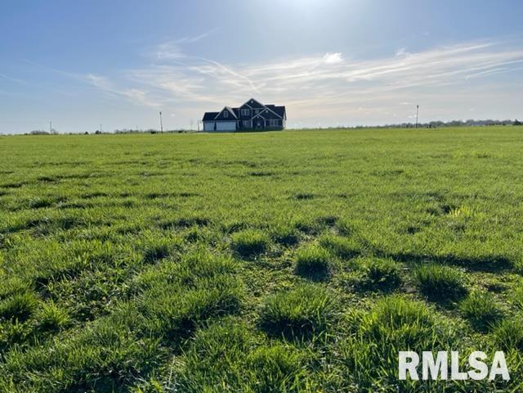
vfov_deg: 53.1
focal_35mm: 26
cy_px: 196
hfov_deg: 67.3
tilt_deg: -10.4
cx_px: 262
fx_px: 393
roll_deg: +1.1
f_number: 1.6
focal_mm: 5.1
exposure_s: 1/8547
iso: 32
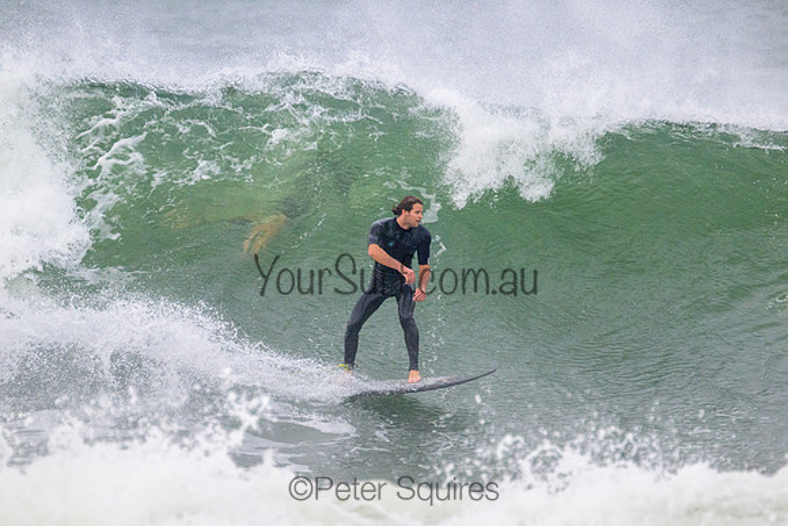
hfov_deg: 2.7
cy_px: 241
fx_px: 16590
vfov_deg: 1.8
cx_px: 427
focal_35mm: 758
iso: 2800
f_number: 11
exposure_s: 1/2000
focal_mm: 700
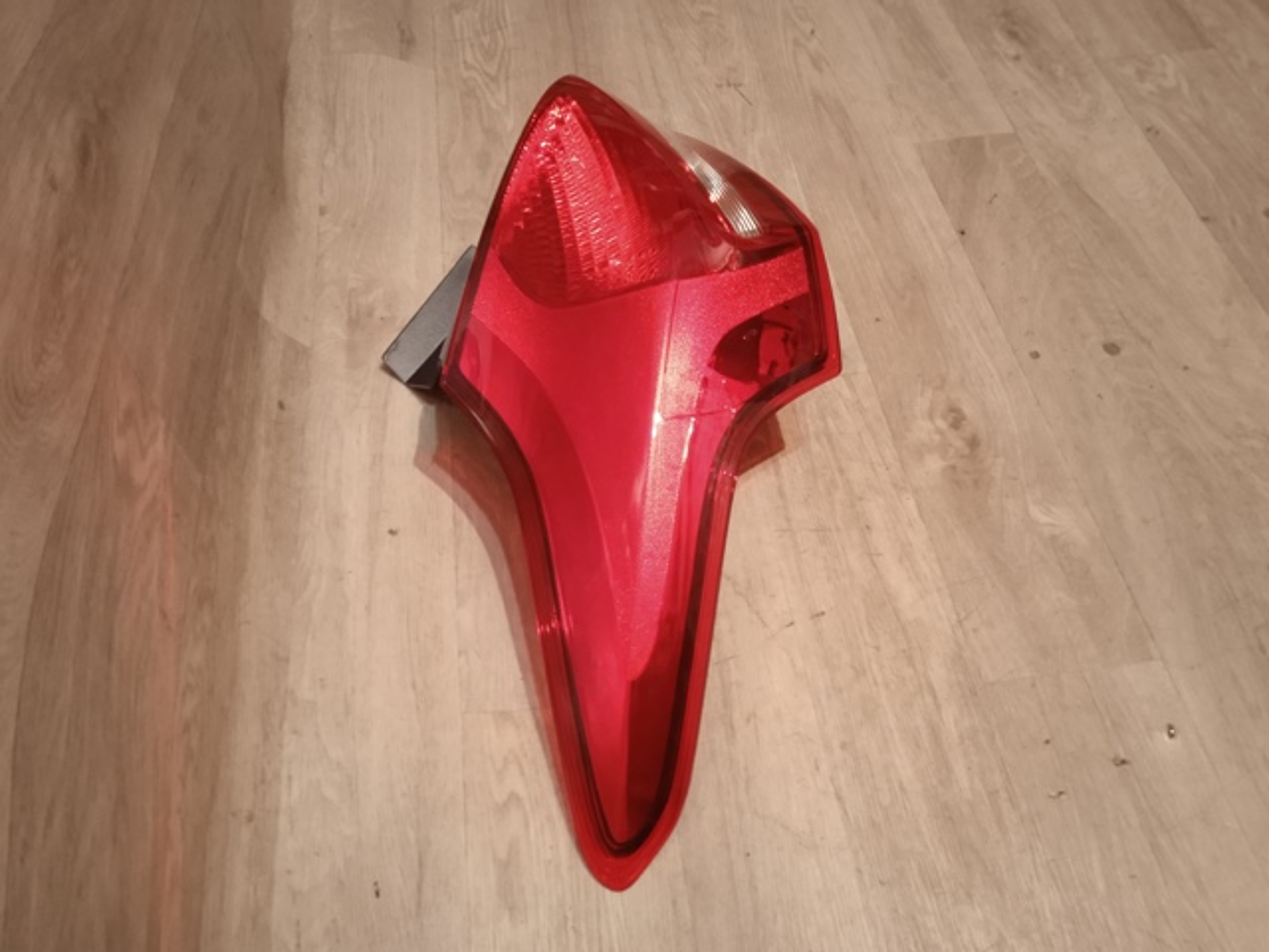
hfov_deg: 63.4
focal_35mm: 28
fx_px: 1026
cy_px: 476
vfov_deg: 49.7
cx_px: 634
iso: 875
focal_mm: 3.43
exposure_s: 1/14.3
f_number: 2.2
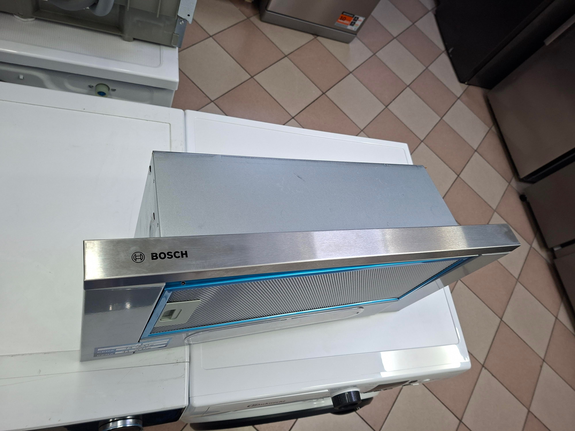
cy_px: 216
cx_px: 288
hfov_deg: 73.9
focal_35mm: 23
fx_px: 382
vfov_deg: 58.9
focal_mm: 5.54
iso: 200
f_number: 1.8
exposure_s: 1/100
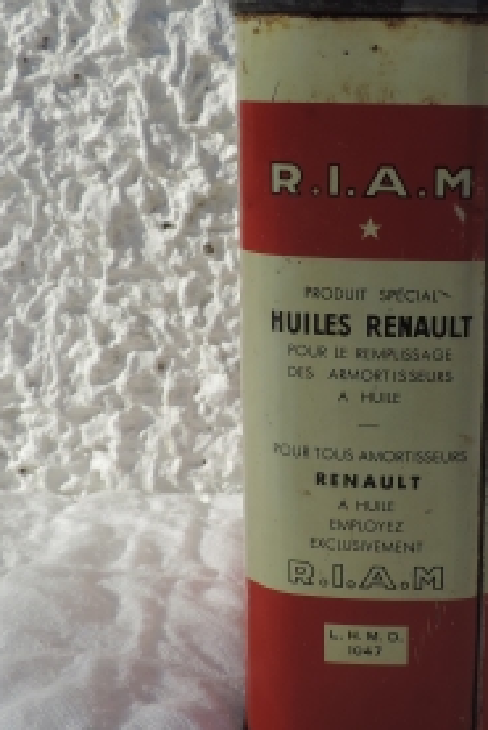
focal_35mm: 54
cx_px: 382
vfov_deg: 36.8
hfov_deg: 24.7
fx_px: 1097
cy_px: 348
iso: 80
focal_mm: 4.3
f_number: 3.3
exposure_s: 1/1250
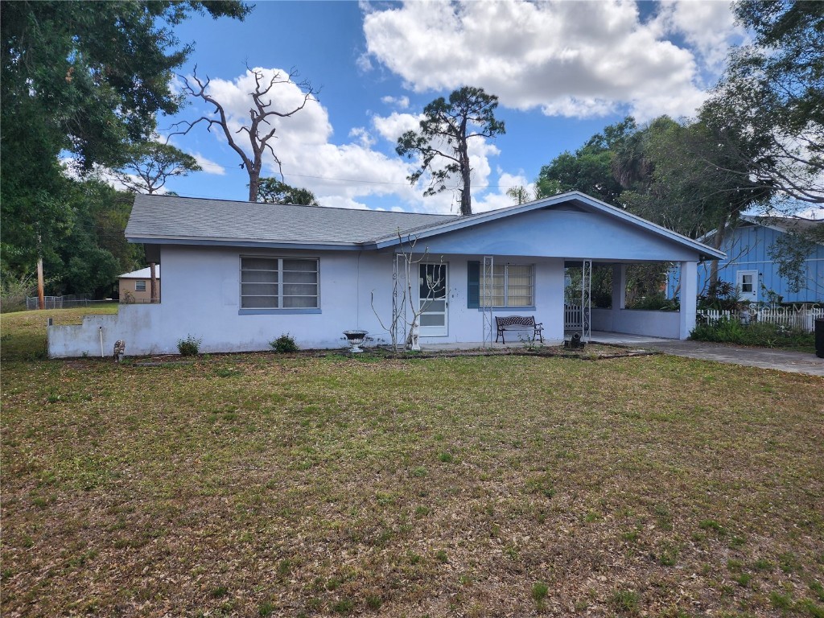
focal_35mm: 23
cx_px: 412
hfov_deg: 73.9
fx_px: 547
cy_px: 309
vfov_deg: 58.9
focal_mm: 6.4
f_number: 1.8
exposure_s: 1/814
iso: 12
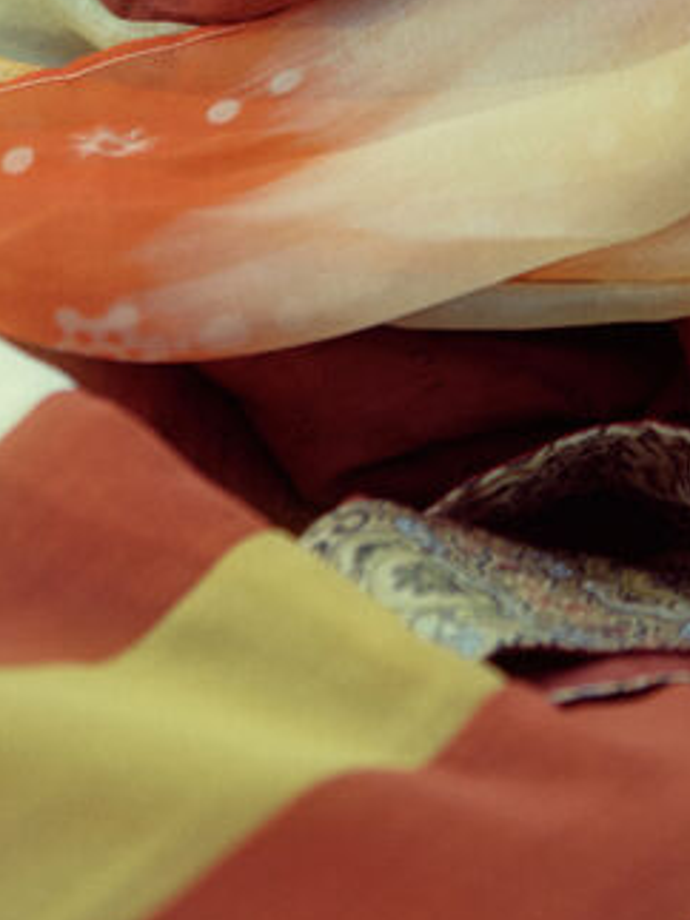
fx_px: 5266
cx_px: 1363
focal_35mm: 198
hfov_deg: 7.2
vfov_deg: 9.0
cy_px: -1344
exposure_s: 1/400
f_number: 3.5
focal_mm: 50
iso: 400
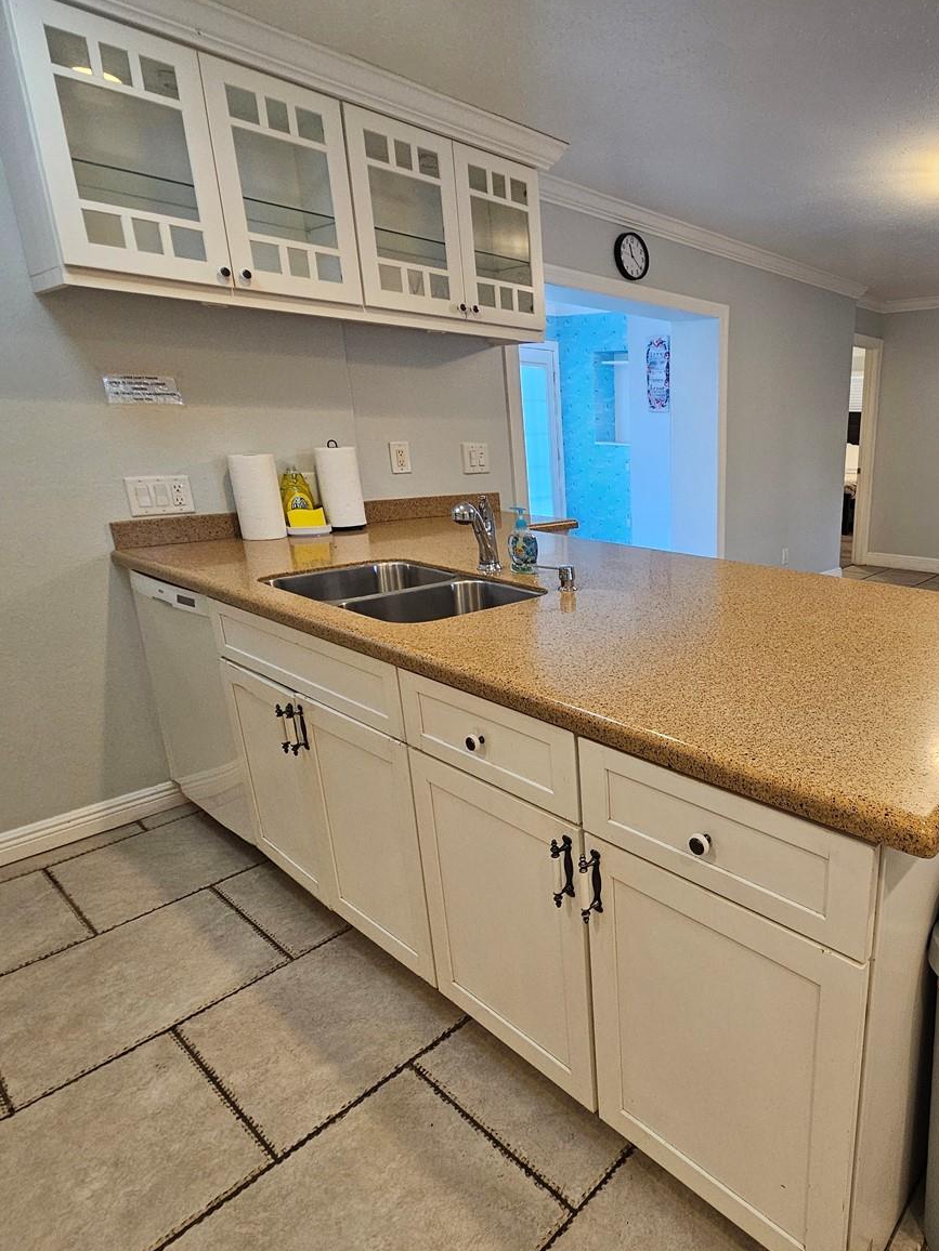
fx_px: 651
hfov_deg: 66.2
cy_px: 638
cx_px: 728
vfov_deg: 87.7
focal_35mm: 18
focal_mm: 2.2
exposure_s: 1/60
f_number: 2.2
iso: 250
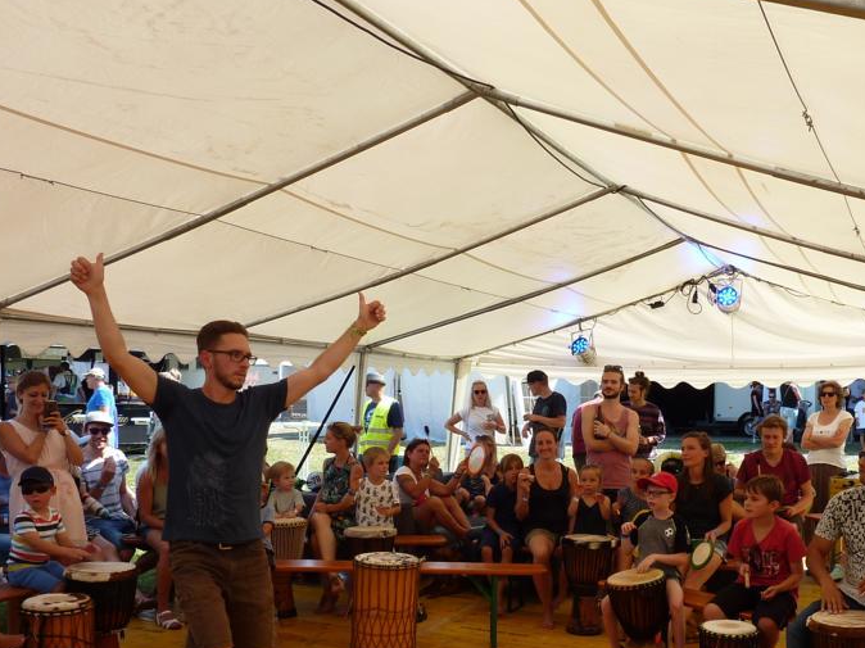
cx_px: 522
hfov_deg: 48.7
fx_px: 949
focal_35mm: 38
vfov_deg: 37.1
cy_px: 458
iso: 80
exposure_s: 1/200
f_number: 4
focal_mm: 4.1
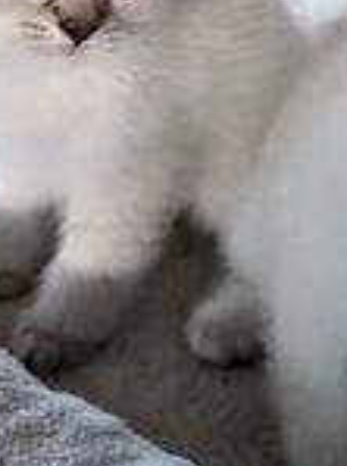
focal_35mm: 70
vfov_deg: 26.8
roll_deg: -3.0
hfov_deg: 20.7
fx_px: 940
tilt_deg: -22.9
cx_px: 281
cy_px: 38
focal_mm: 5.96
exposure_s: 1/40
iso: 500
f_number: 1.6
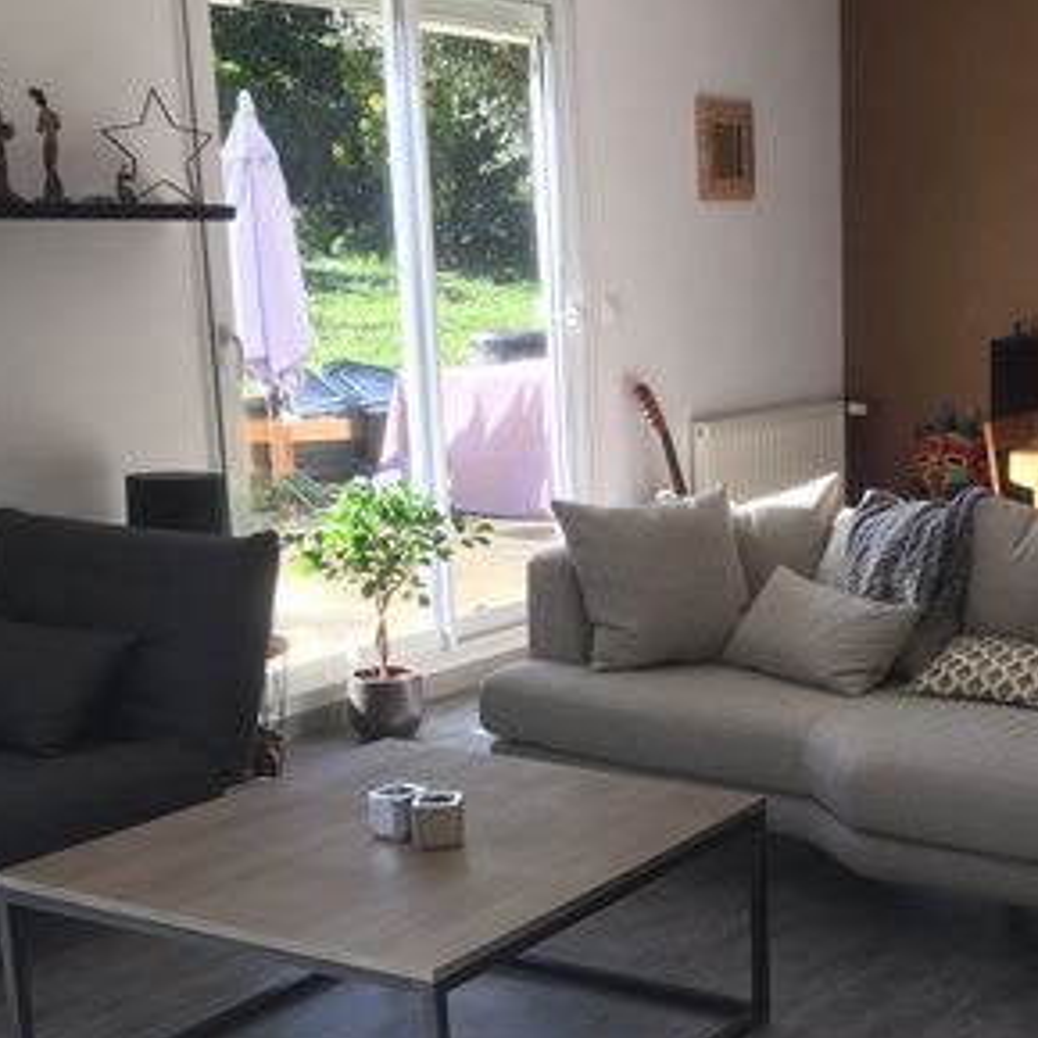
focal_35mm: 53
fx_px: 1798
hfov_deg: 31.1
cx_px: 881
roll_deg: -0.5
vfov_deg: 32.1
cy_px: 626
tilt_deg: -13.3
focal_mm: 4.15
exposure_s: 1/118
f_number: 2.2
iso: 25
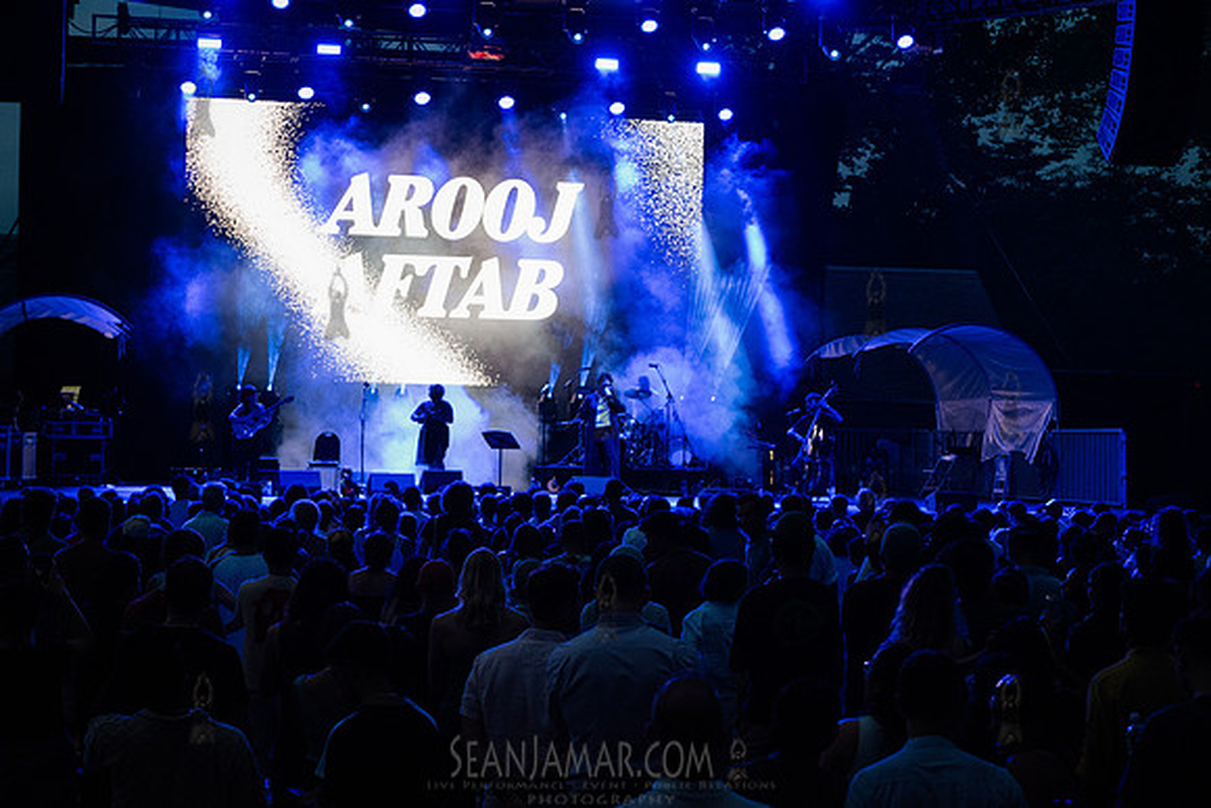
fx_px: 2246
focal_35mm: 67
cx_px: 606
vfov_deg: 20.4
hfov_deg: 30.2
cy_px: 404
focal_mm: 66
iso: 5000
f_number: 4
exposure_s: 1/320
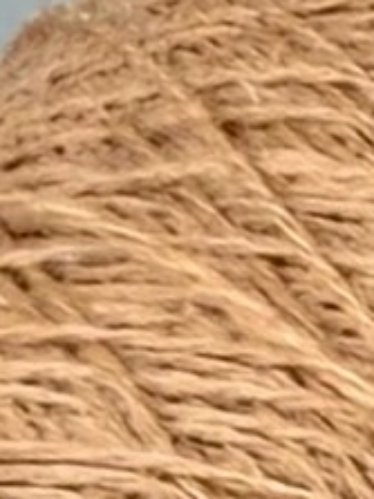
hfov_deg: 7.7
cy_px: 1554
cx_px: 1236
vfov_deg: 9.4
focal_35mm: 159
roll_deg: +0.6
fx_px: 2293
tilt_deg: -44.0
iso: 40
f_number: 2.2
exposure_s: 1/256
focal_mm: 2.22
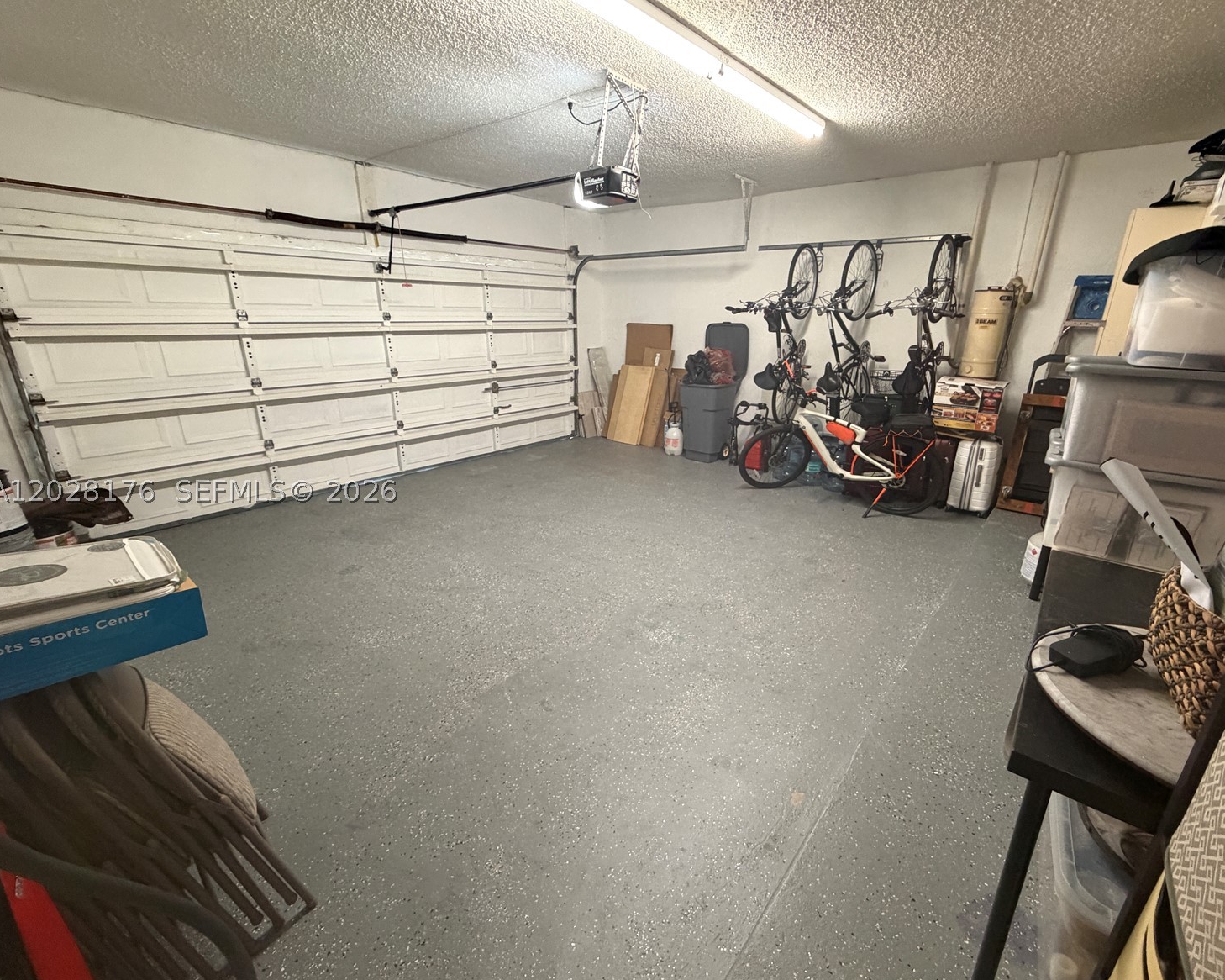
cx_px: 655
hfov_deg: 96.7
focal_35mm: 15
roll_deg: -0.3
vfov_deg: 84.0
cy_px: 491
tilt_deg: -18.8
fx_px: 544
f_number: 2.2
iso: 400
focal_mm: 2.22
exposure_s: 1/40
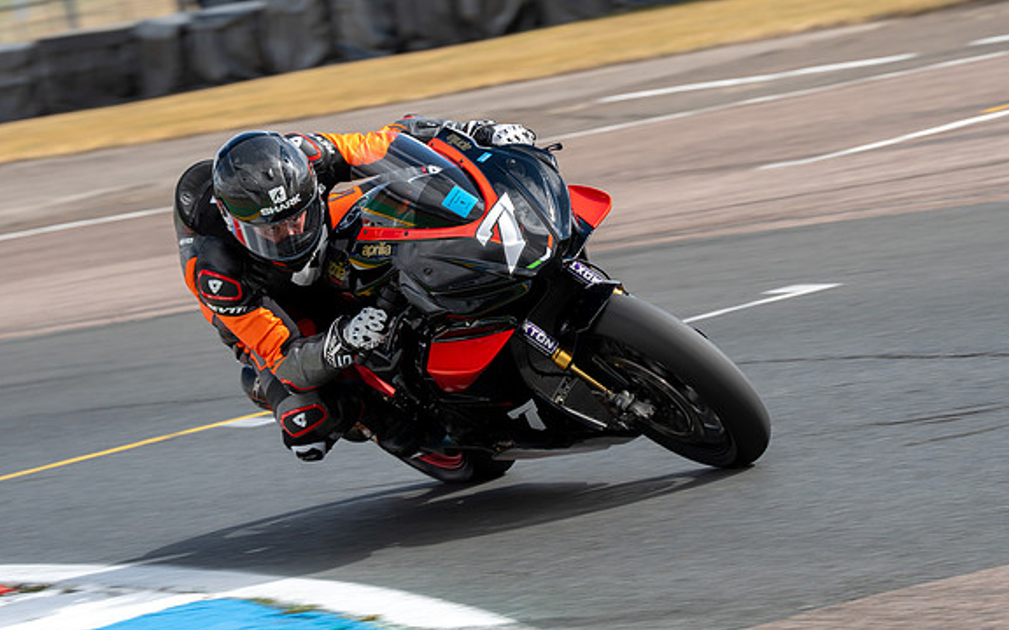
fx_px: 7122
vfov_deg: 5.1
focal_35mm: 259
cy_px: 296
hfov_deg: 8.1
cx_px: 595
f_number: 9
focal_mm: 200
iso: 125
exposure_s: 1/320
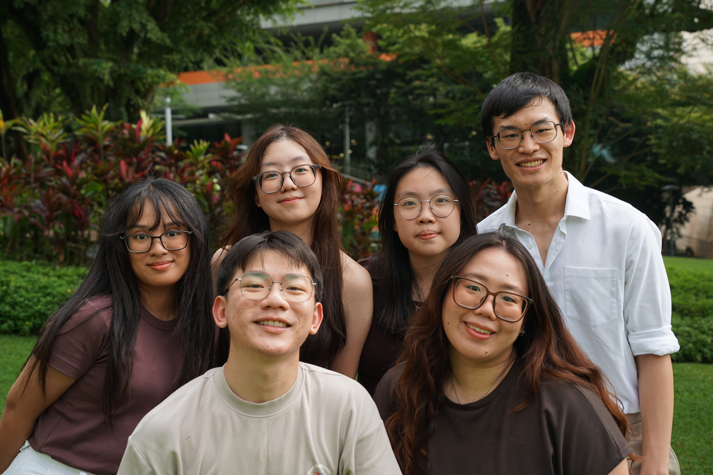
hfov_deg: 35.1
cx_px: 356
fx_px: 1129
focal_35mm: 57
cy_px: 238
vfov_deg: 23.8
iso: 200
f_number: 6.3
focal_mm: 57
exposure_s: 1/250
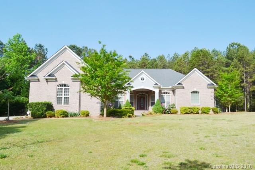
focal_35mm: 27
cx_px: 128
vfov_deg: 48.0
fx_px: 191
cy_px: 85
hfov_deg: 67.4
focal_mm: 18
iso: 100
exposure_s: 1/250
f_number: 8
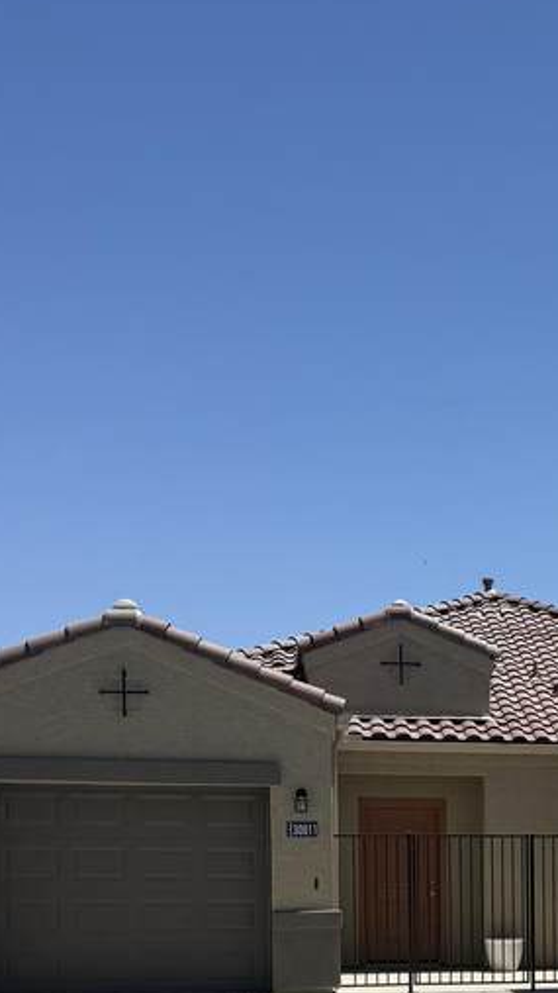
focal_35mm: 66
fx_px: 1737
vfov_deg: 30.4
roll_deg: +0.5
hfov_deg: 17.2
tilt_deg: +1.4
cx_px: 709
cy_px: 913
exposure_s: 1/7353
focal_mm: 6.76
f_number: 1.78
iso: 80
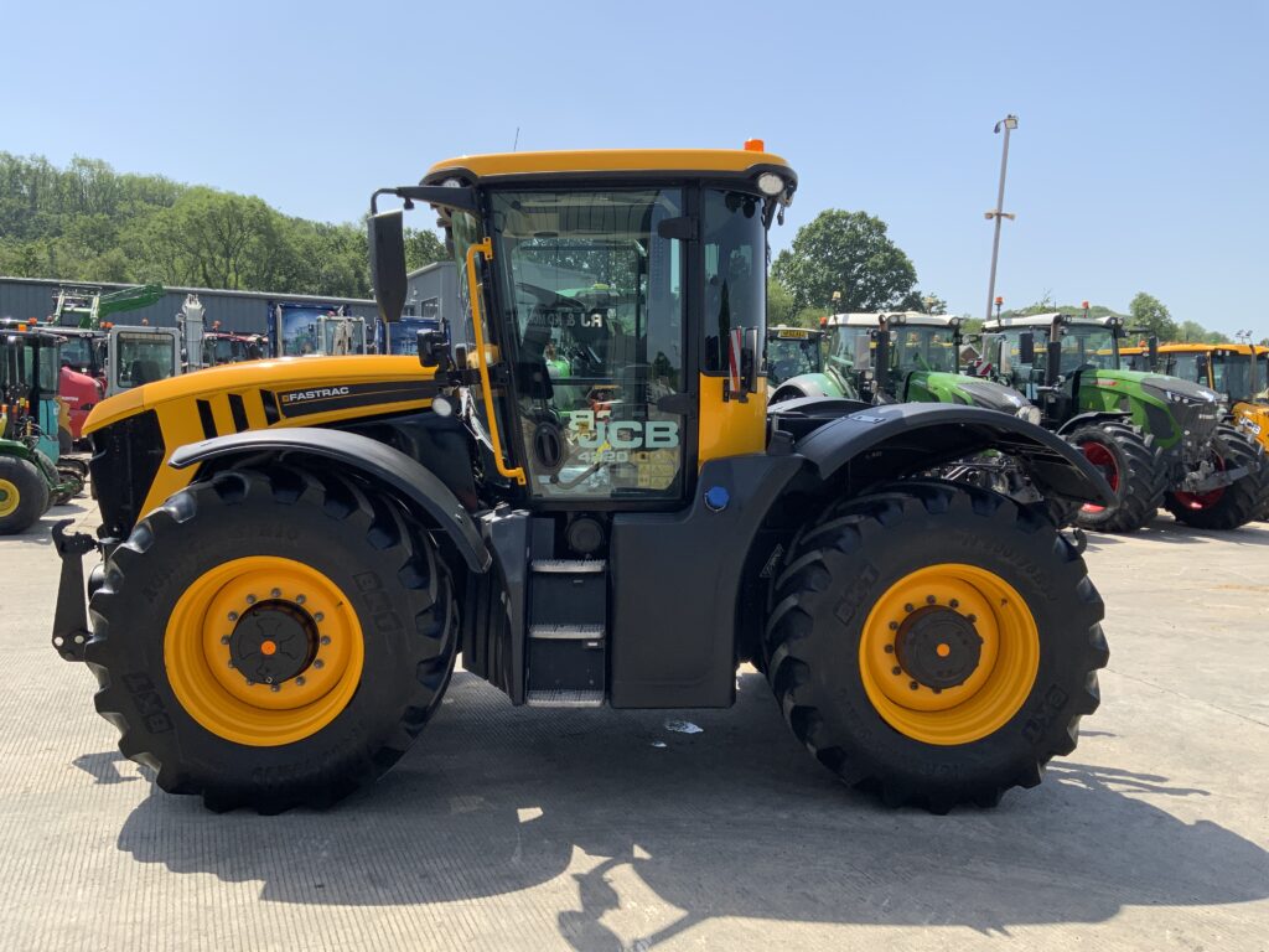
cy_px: 476
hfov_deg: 61.7
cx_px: 634
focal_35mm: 29
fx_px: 1063
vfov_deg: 48.2
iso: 16
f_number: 1.8
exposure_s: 1/1311
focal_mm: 3
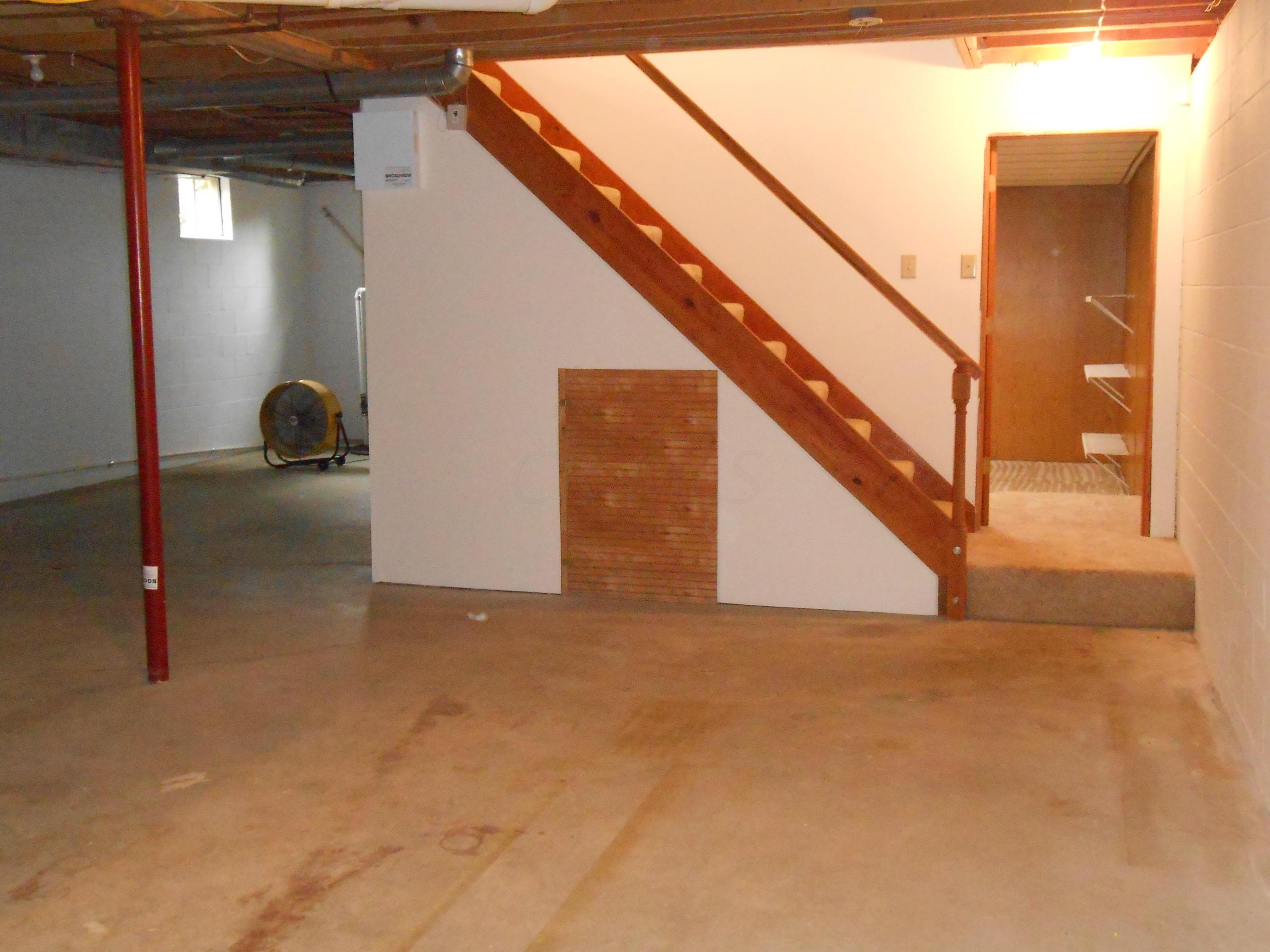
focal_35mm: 38
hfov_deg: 49.0
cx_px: 635
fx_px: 1394
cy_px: 476
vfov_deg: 37.7
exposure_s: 1/30
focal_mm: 6.8
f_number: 4.2
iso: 1250
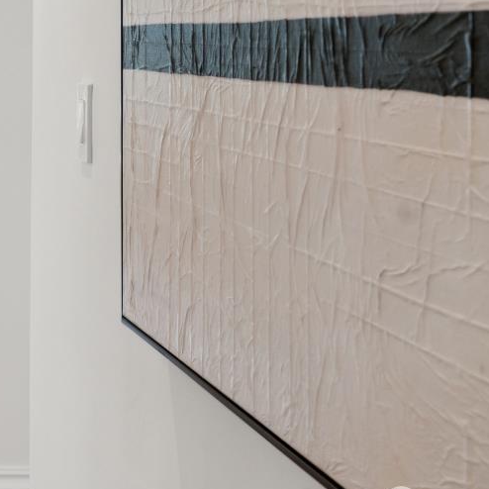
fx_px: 1279
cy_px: 33
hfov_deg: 19.4
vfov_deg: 21.1
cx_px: -204
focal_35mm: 80
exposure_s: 1/40
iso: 400
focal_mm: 31
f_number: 8
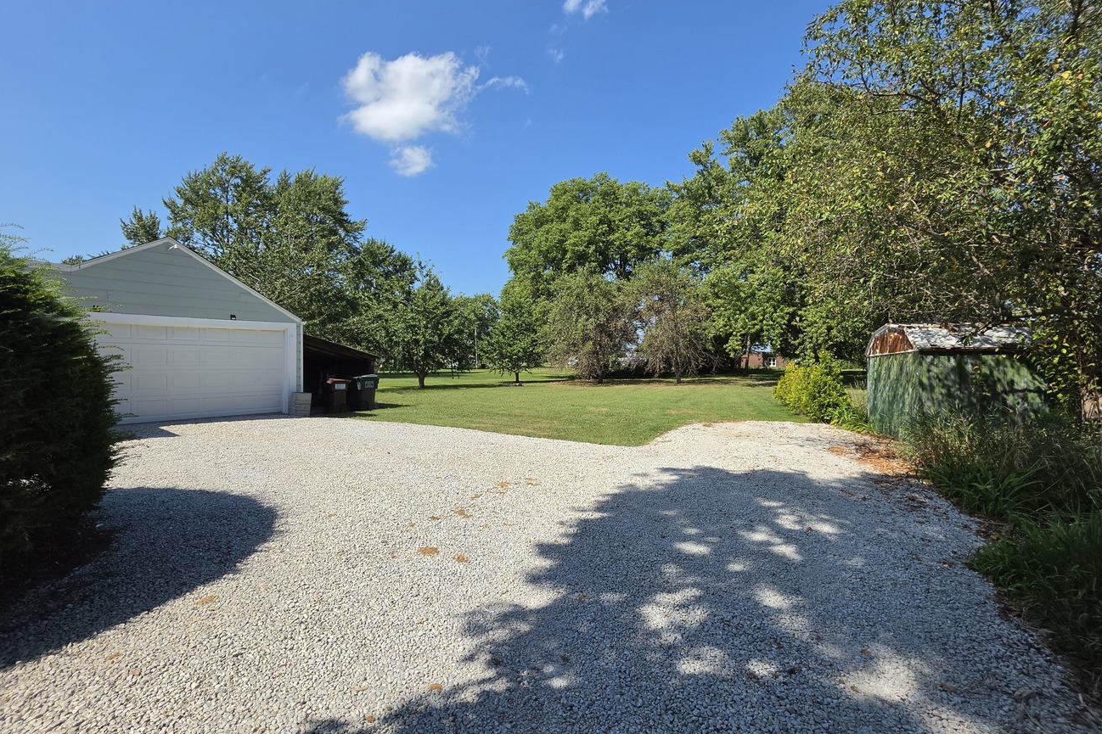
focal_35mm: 15
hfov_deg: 100.4
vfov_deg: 77.3
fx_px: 459
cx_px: 541
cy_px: 370
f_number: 1.9
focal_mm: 2.2
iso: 32
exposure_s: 1/1457
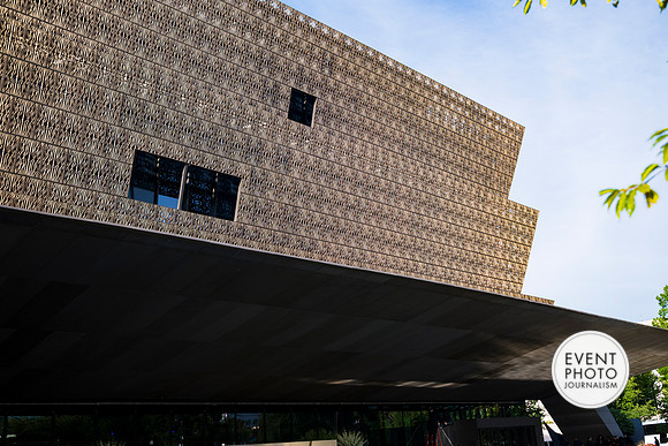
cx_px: 334
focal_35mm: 37
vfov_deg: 36.0
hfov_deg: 51.9
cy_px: 223
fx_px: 687
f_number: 3.5
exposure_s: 1/800
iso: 140
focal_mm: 37
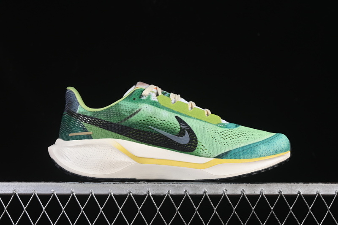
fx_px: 704
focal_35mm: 75
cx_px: 169
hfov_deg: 27.0
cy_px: 112
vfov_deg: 18.2
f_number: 8
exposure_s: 1/80
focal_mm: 50
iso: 160
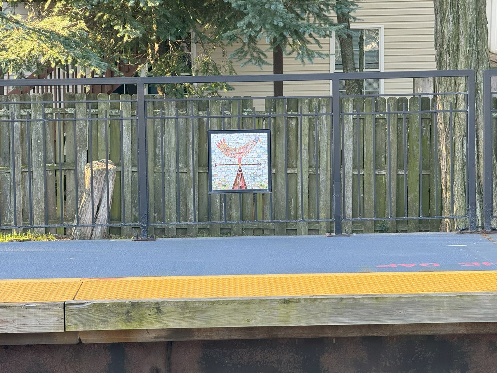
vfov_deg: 12.3
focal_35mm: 120
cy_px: 186
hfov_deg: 16.4
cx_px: 248
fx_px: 1723
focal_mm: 15.66
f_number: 2.8
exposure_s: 1/99
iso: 64
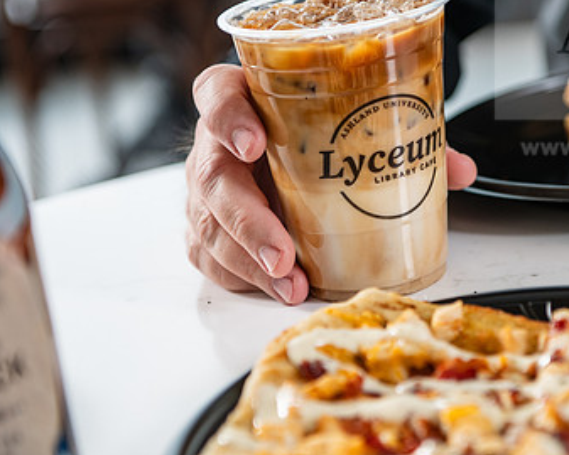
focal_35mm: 113
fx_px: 1904
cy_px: 183
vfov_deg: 13.6
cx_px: 444
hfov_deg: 16.9
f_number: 3.5
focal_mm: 70
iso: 400
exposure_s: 1/200
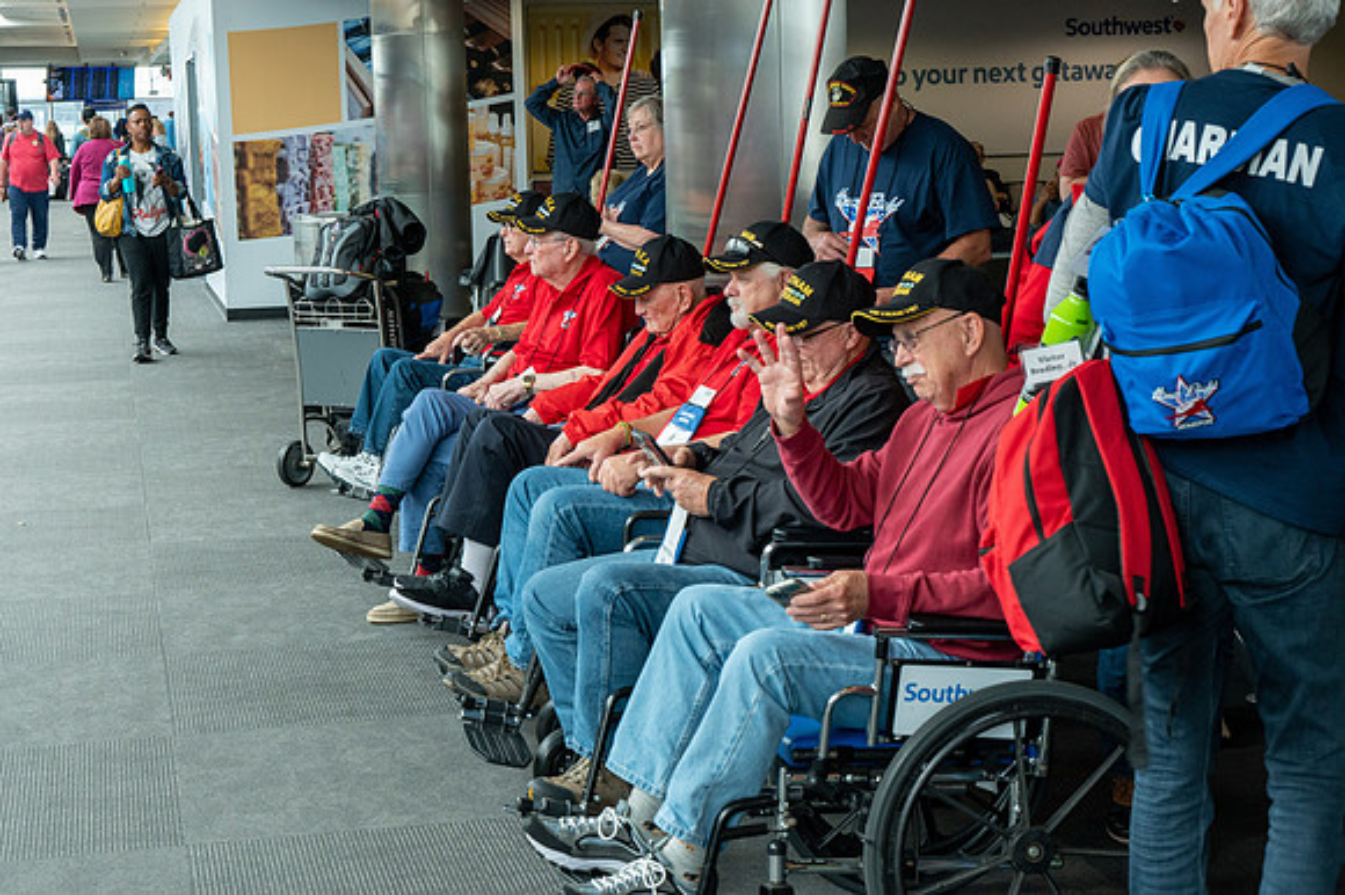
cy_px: 448
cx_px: 672
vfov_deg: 22.2
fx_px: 2278
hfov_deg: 32.9
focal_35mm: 61
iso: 2000
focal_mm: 61
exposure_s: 1/80
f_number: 11
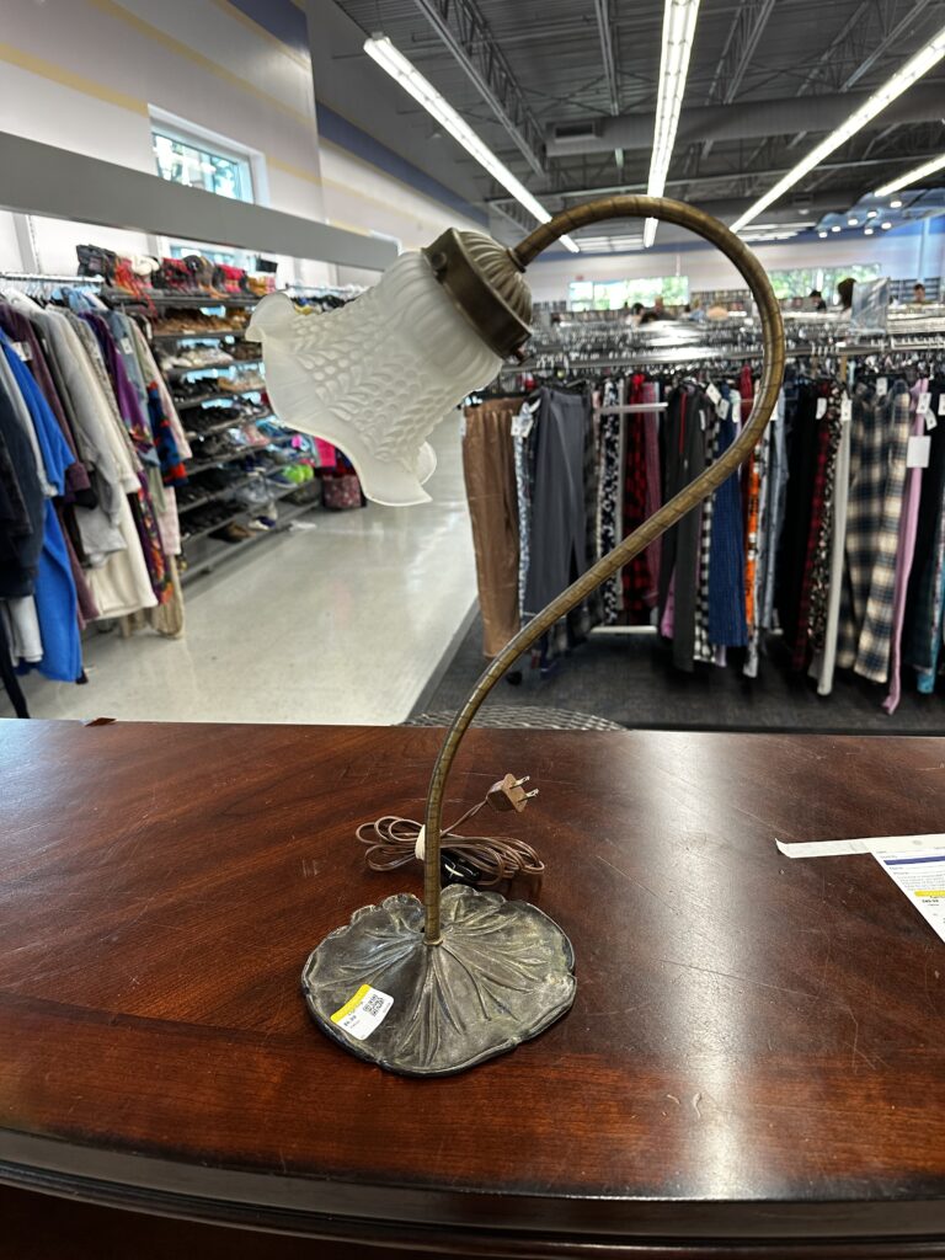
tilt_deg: -18.4
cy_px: 630
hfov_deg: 56.8
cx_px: 472
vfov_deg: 71.6
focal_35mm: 24
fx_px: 874
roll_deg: +2.5
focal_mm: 6.86
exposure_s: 1/121
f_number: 1.78
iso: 200
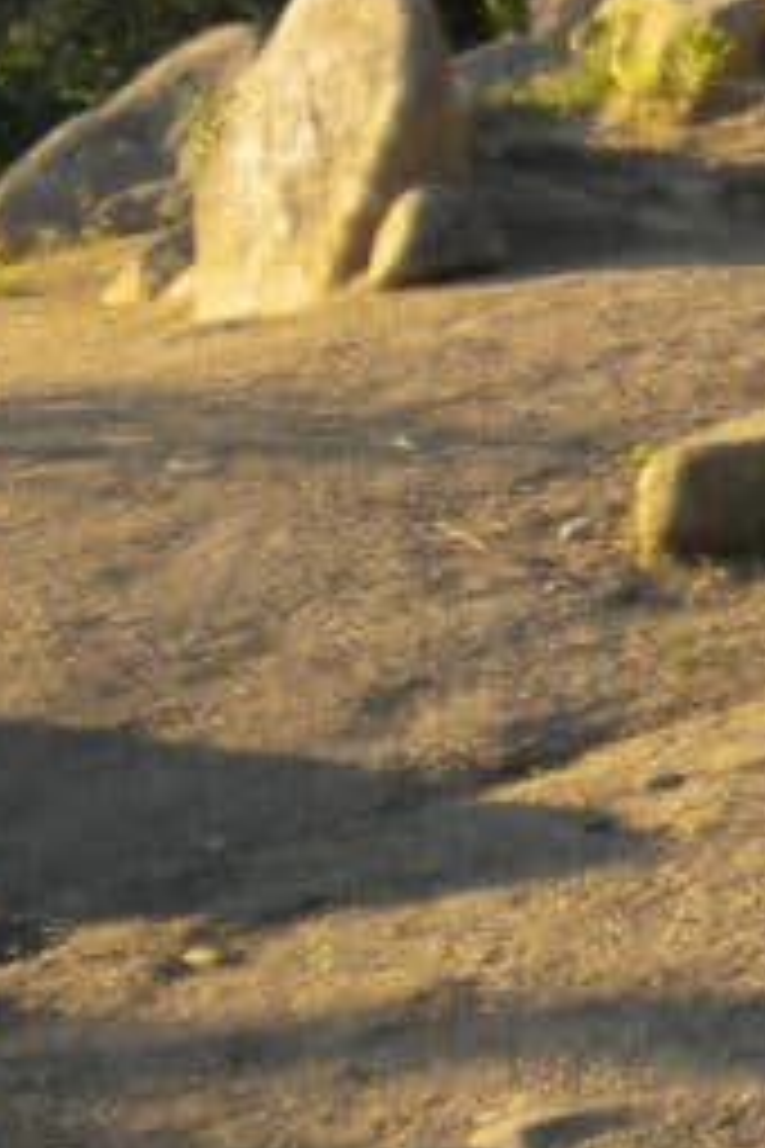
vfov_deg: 13.9
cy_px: 50
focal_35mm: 146
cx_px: 1881
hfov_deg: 8.5
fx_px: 4653
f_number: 3.1
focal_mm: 6.3
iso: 131
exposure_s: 1/433
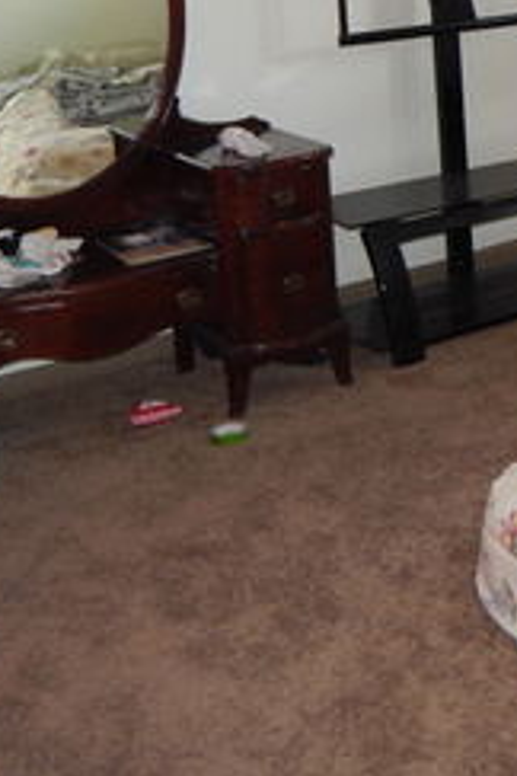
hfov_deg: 20.6
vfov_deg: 30.4
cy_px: 67
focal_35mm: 63
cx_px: 565
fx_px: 1357
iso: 200
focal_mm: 4
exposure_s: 1/30
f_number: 3
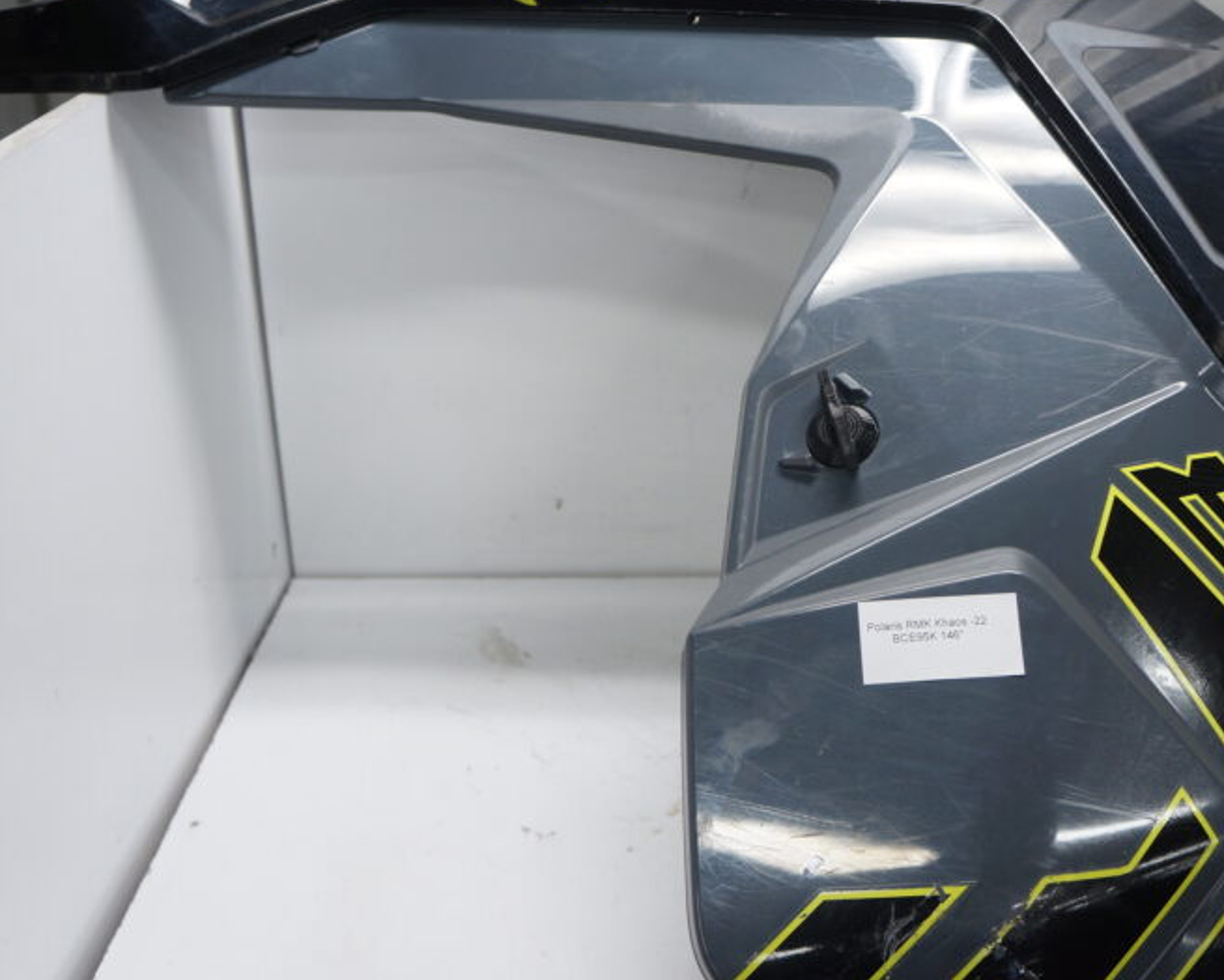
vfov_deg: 34.1
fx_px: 1594
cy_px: 422
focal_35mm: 44
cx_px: 880
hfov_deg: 41.1
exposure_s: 1/60
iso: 200
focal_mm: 20
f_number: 4
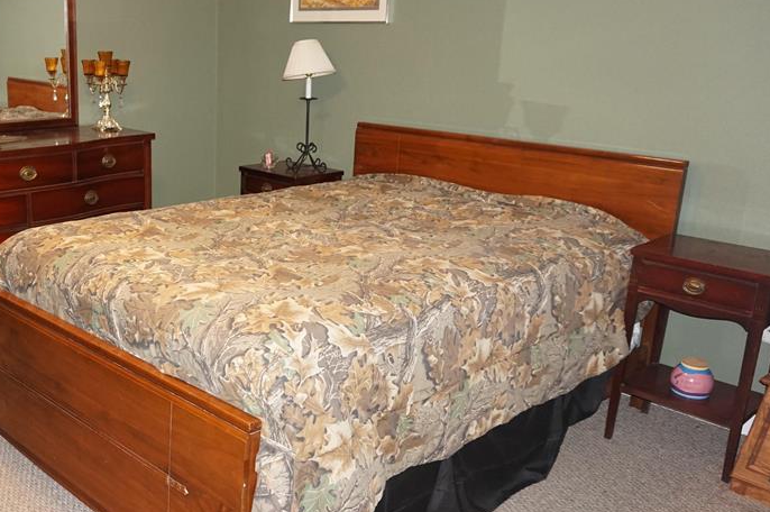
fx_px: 812
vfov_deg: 35.0
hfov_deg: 48.8
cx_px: 196
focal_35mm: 38
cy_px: 266
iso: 1000
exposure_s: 1/100
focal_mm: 16
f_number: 3.5
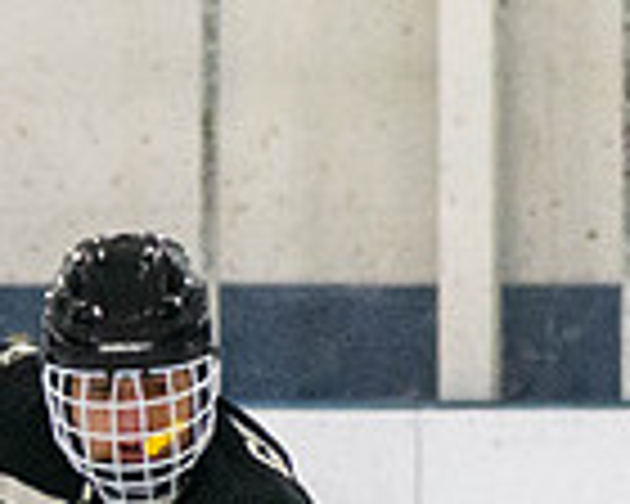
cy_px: 876
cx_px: 115
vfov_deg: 1.4
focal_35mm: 1130
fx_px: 21069
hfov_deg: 1.7
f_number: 4
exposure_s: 1/1250
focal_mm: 120
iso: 3200
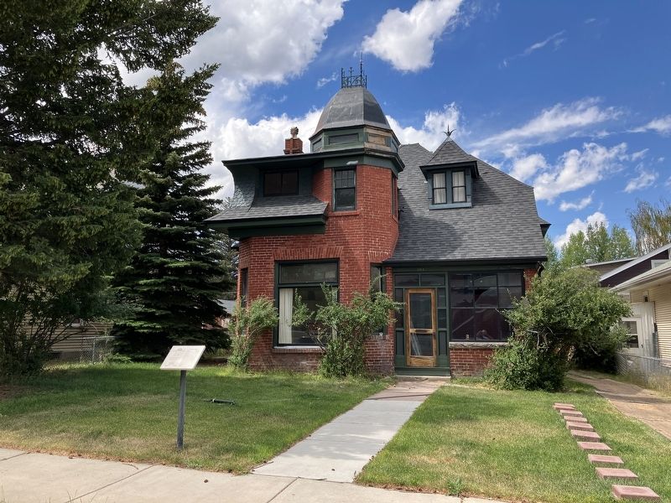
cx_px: 336
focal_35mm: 28
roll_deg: -0.8
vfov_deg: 49.7
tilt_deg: +9.2
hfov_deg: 63.4
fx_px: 543
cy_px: 252
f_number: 1.8
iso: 32
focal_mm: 3.99
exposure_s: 1/941
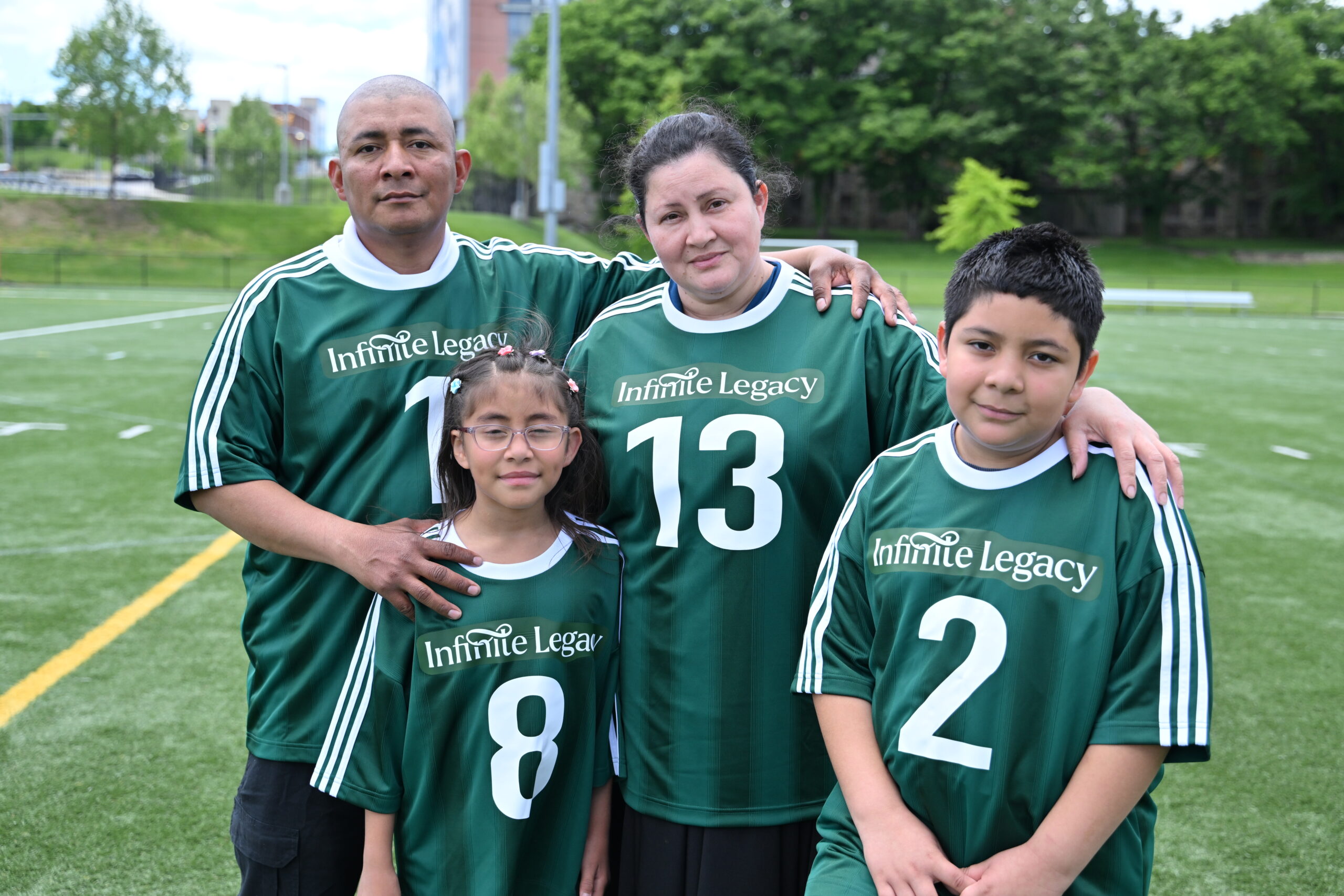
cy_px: 448
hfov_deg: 48.5
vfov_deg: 33.4
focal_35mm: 40
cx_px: 672
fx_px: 1493
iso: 500
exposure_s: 1/2000
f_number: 3.5
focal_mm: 40
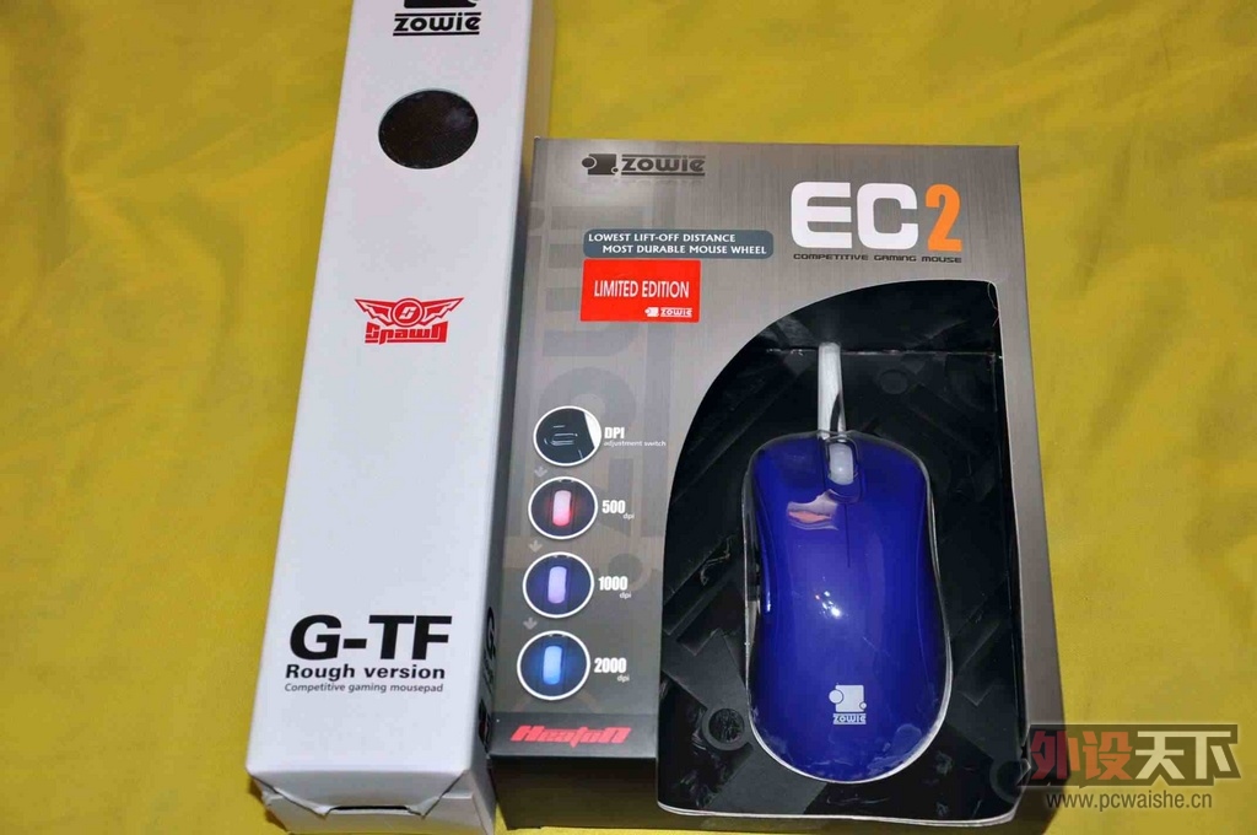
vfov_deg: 25.7
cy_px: 418
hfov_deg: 37.9
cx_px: 628
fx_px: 1831
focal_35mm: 52
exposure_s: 1/60
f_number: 4.5
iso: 400
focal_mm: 35
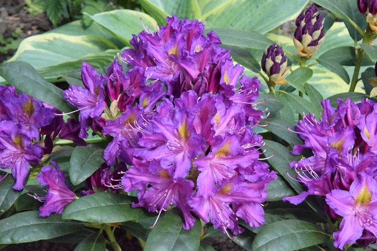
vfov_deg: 11.4
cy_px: 126
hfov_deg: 17.1
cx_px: 188
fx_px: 1256
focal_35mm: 120
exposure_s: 1/1250
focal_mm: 80
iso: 12800
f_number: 16
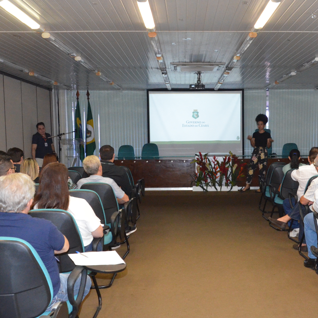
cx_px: 212
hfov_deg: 36.4
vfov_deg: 36.7
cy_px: 189
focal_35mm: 46
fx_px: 478
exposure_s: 1/60
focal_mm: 18
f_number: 7.1
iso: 3200
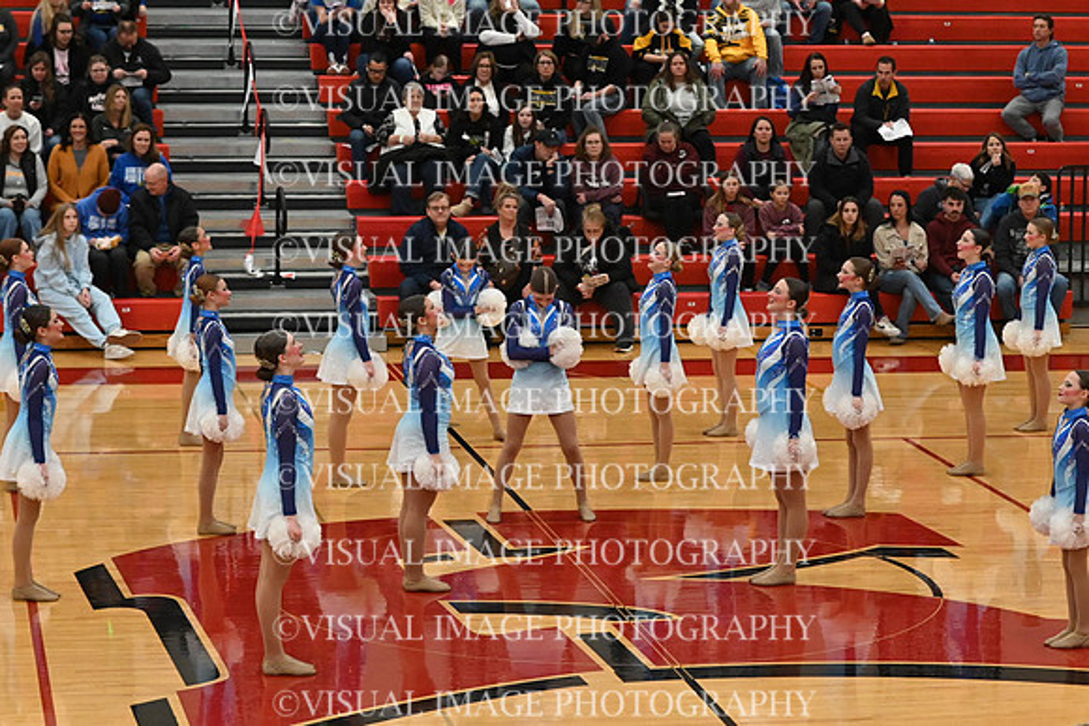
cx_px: 544
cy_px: 363
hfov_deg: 19.5
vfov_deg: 13.0
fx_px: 3177
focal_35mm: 105
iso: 6400
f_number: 4
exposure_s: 1/400
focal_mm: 70
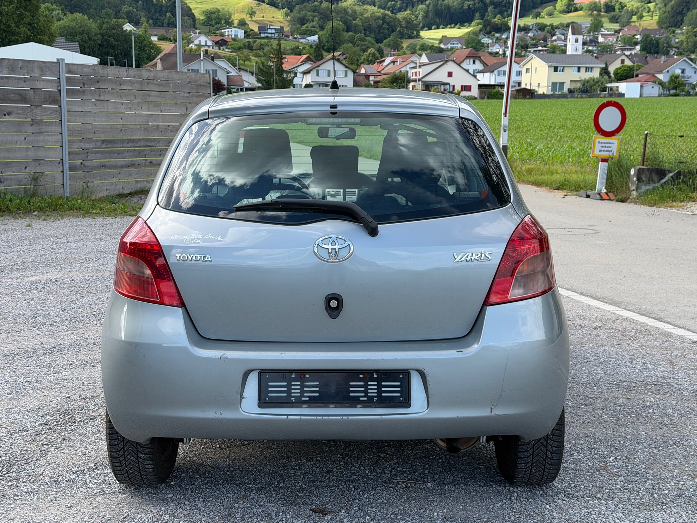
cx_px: 342
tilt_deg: -8.2
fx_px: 987
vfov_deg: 29.7
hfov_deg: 38.9
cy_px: 262
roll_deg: -0.5
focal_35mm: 49
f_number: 1.78
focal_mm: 6.76
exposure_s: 1/1203
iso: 64
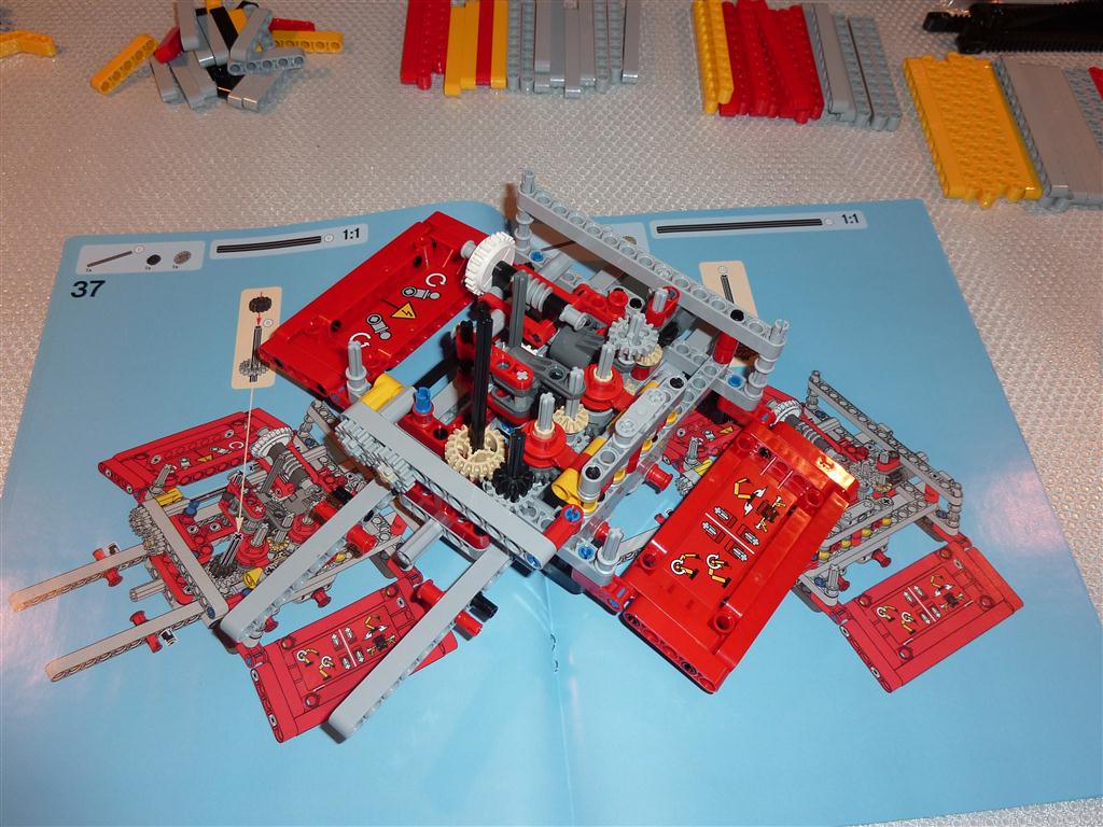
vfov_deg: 46.8
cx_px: 552
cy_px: 414
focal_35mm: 30
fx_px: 956
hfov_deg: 60.0
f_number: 3.4
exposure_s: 1/30
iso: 100
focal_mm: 5
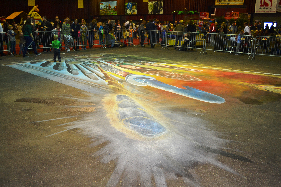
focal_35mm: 33
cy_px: 94
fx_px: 258
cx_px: 140
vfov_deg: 40.0
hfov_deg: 57.2
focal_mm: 22
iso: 1100
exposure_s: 1/60
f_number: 4
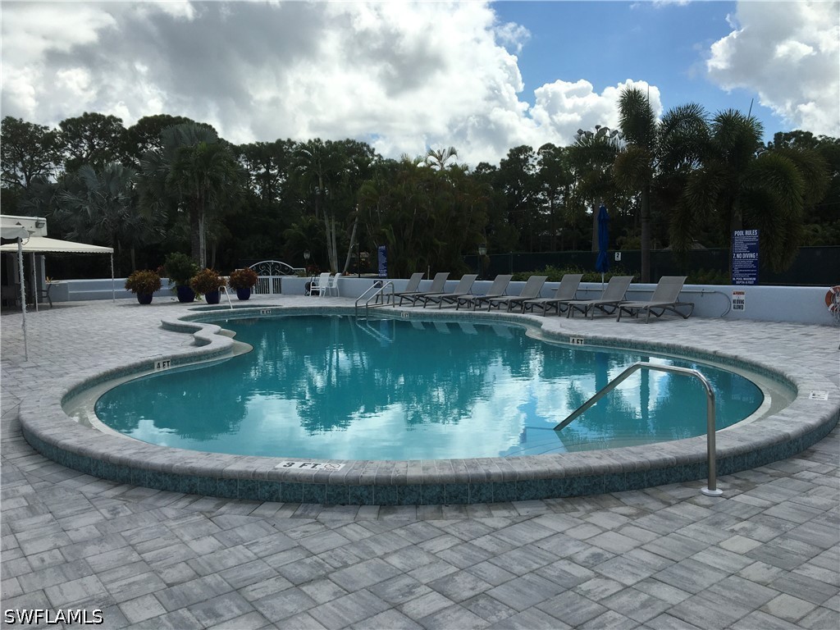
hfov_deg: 61.7
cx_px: 420
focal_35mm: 29
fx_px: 704
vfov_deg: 48.2
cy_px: 315
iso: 25
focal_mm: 4.15
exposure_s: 1/3344
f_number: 2.2
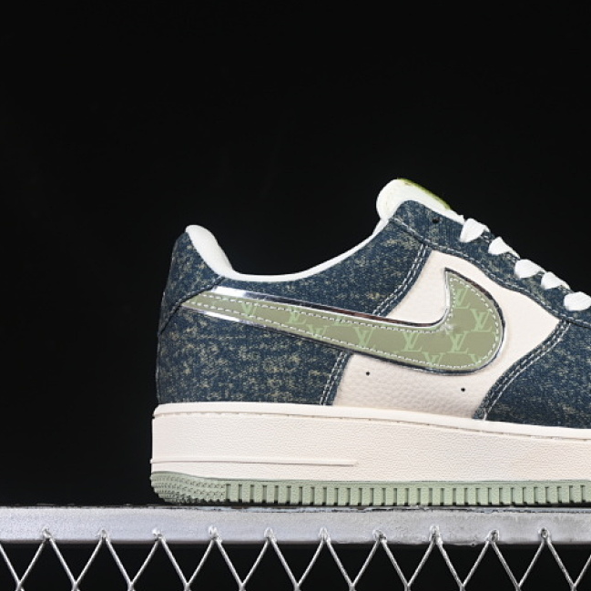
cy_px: 304
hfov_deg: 16.3
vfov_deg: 16.4
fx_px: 2047
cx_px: 471
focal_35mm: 106
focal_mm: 50
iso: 160
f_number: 7.1
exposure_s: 1/80
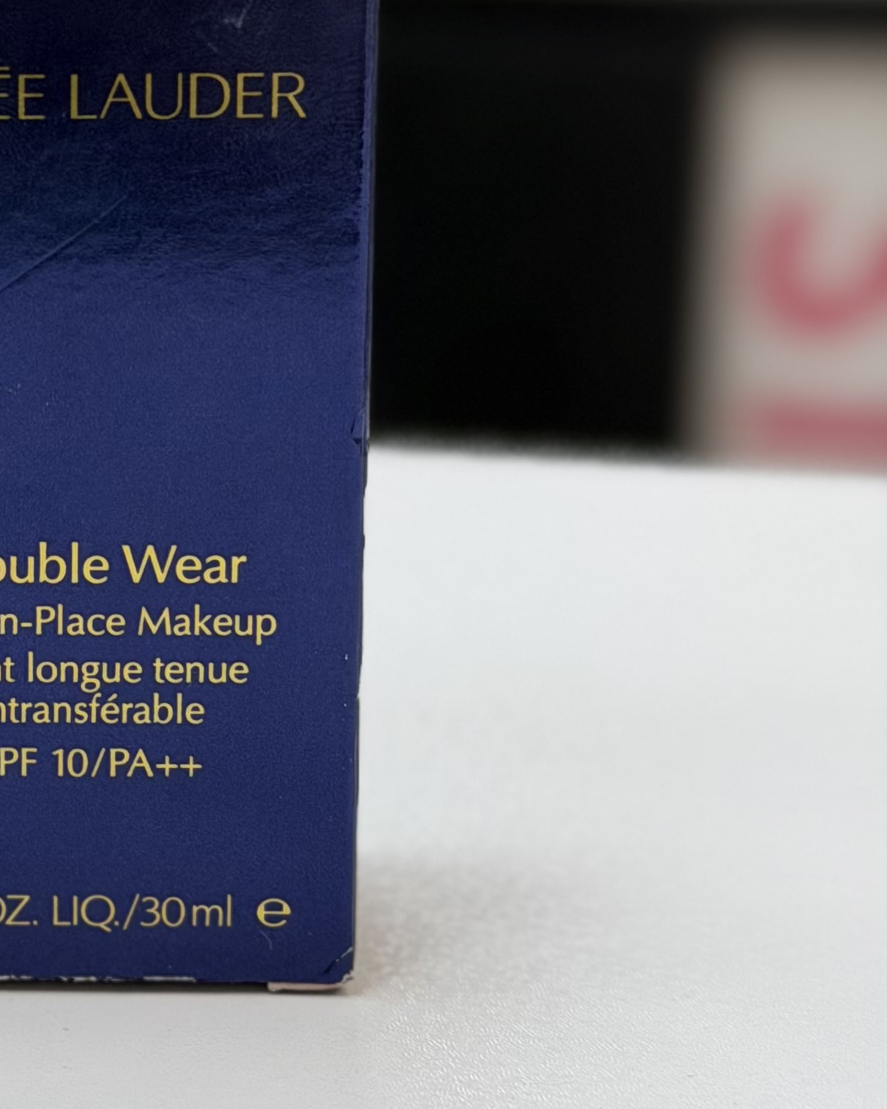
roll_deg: -0.2
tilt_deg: -15.0
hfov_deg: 11.7
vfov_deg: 15.0
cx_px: -248
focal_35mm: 128
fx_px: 4200
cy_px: 353
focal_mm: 6.76
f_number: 1.78
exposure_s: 1/363
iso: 64
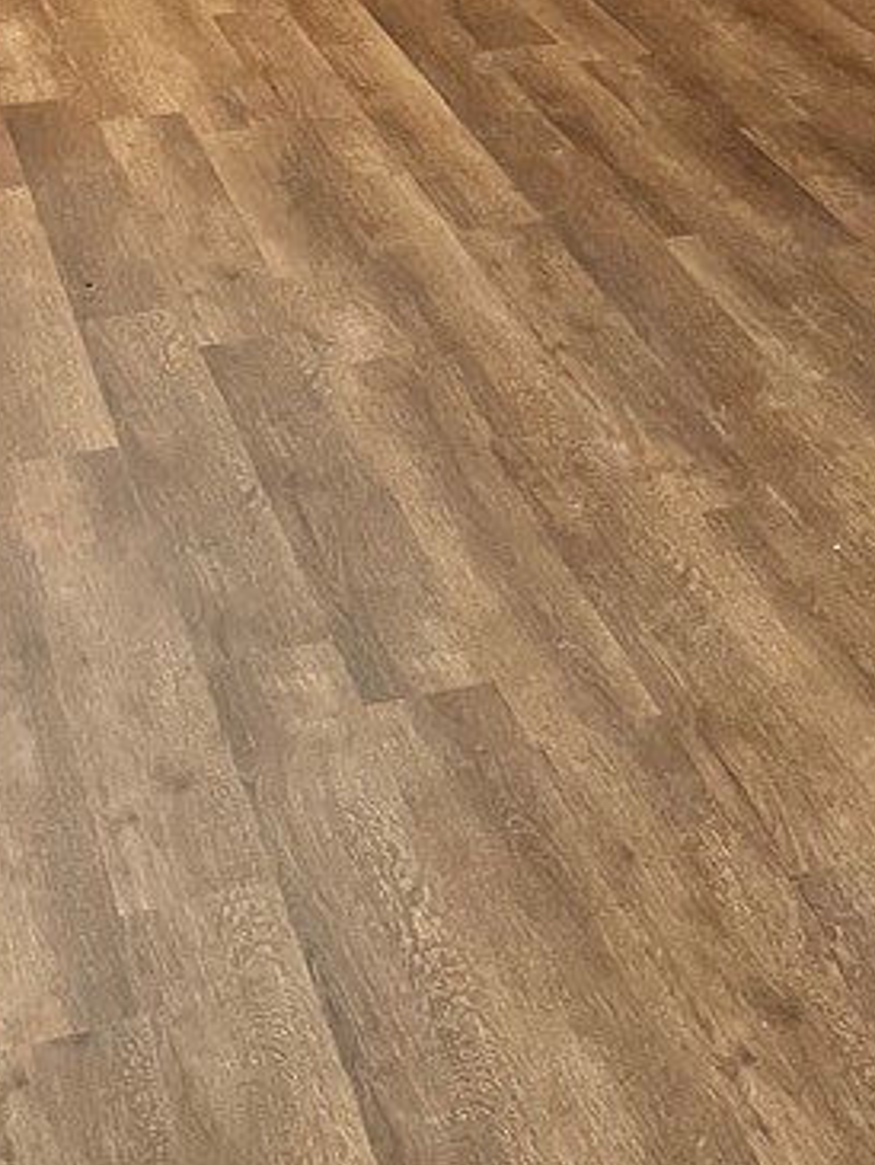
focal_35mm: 73
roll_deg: -0.5
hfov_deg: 20.1
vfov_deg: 24.6
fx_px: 2459
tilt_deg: -14.1
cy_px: -153
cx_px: 616
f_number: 1.5
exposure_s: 1/60
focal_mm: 5.7
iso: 400
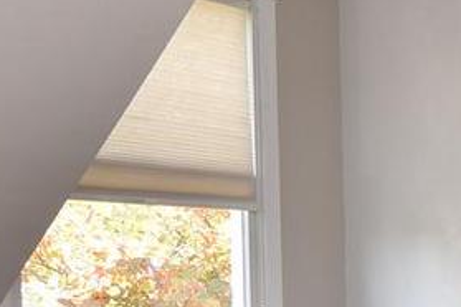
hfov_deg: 18.9
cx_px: 719
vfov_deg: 14.3
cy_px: 365
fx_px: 1191
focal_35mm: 93
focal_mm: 12
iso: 400
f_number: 8
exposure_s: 1/60
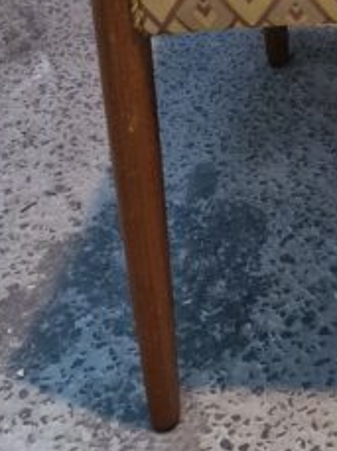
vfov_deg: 17.2
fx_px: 1341
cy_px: -232
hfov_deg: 13.7
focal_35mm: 103
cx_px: 449
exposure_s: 1/100
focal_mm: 6.4
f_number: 1.8
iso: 64
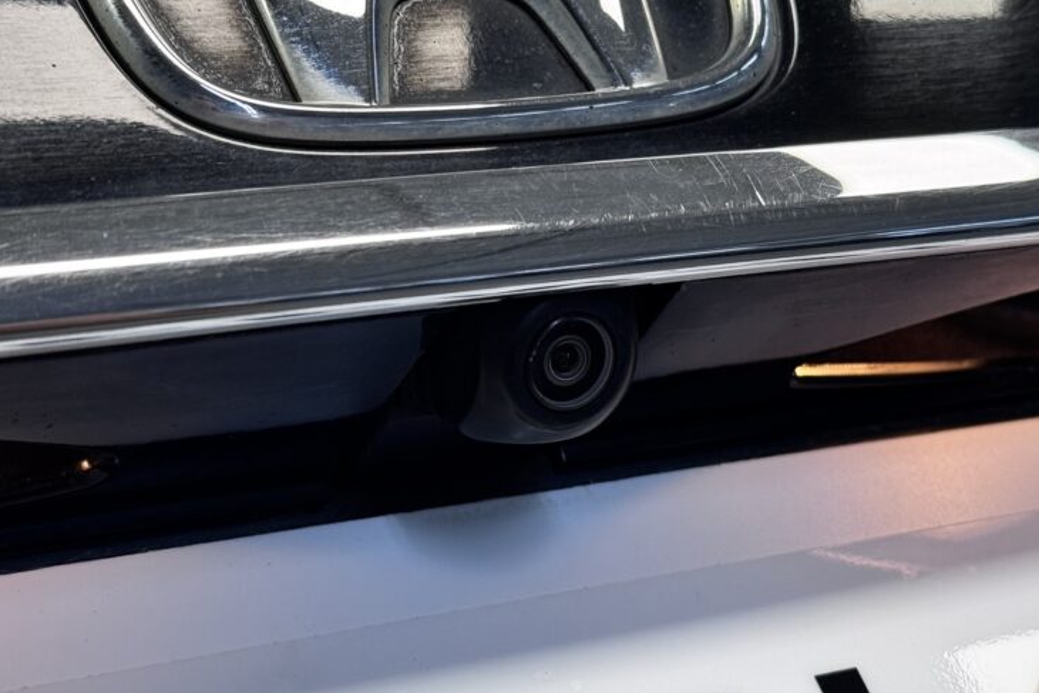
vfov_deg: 19.4
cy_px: 433
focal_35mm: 70
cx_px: 544
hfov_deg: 28.8
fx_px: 2021
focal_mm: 6.76
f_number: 1.78
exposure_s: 1/131
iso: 64
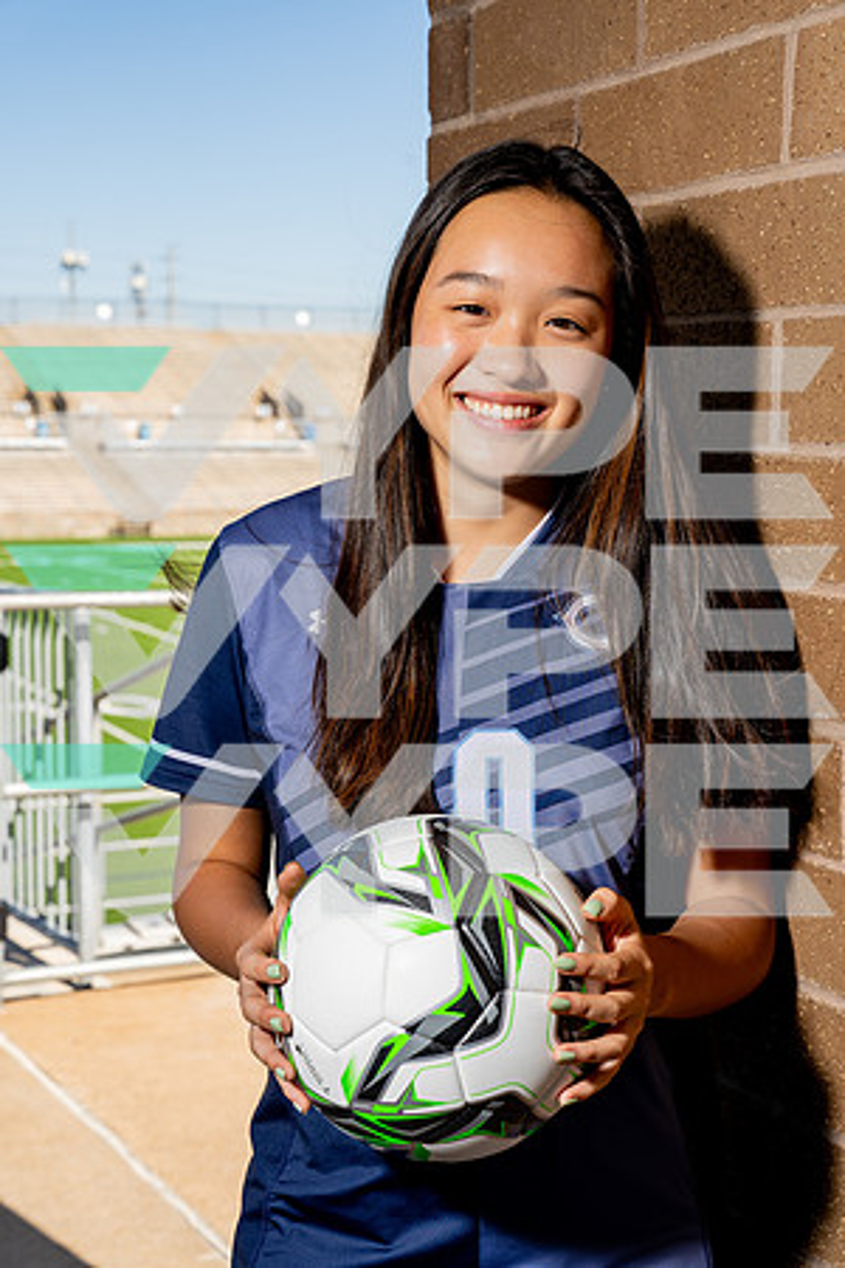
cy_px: 634
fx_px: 2077
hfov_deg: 23.0
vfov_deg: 33.9
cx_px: 422
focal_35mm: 59
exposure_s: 1/250
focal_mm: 59
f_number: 8
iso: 100
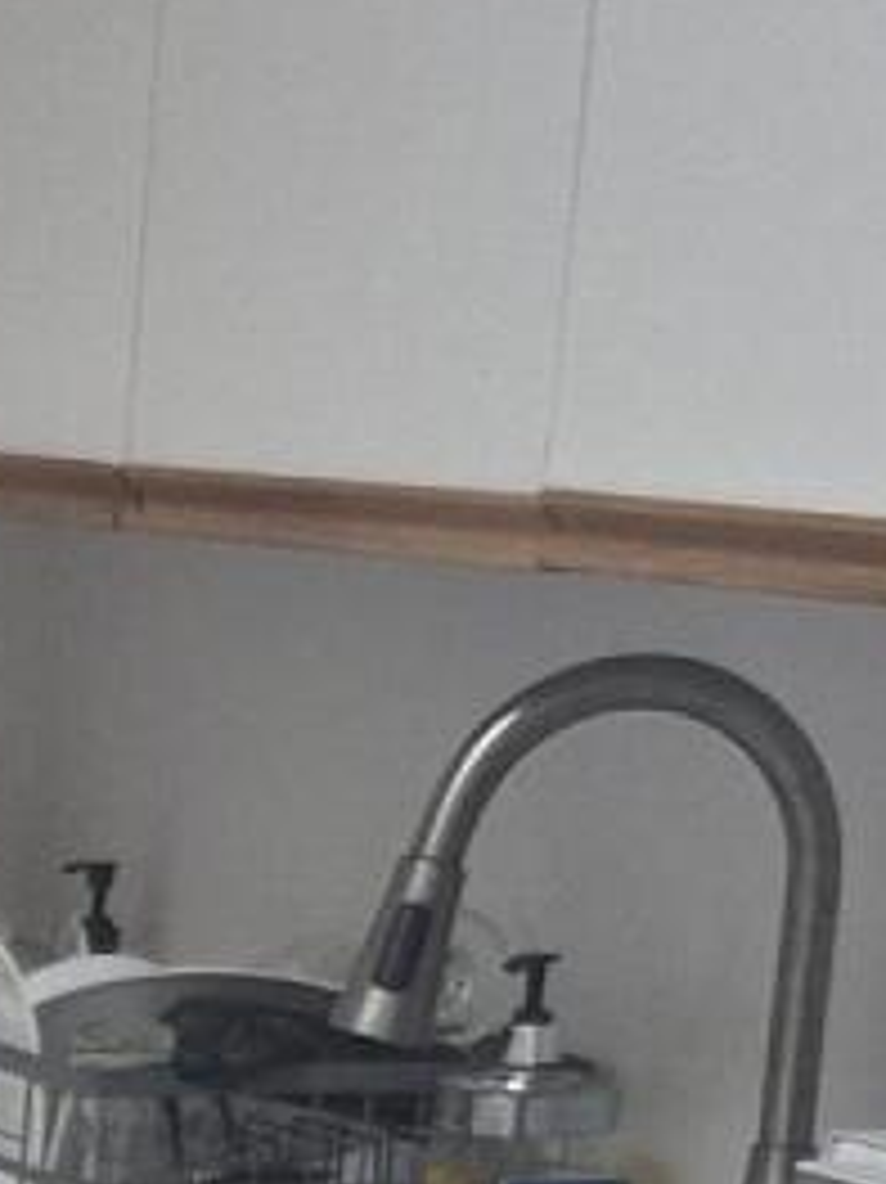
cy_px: 2566
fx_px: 5977
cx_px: -940
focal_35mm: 175
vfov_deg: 10.2
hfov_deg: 8.1
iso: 320
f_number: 1.8
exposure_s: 1/34
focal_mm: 5.4
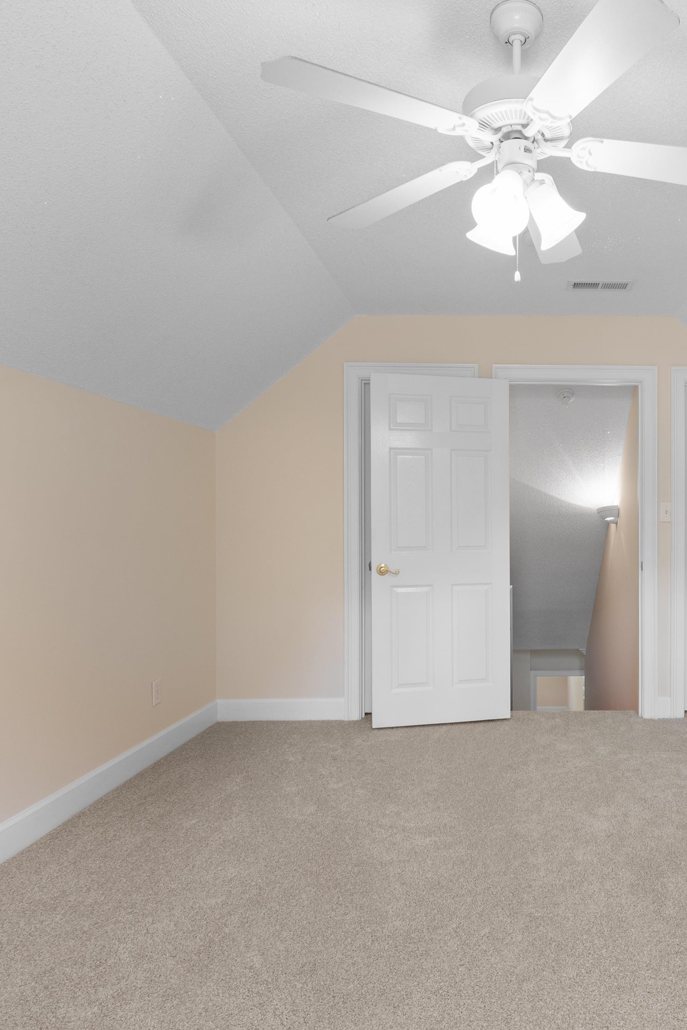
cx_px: 522
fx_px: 658
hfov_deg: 52.5
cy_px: 522
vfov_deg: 76.1
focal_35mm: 23
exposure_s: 1/3
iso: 100
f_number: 4.5
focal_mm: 10
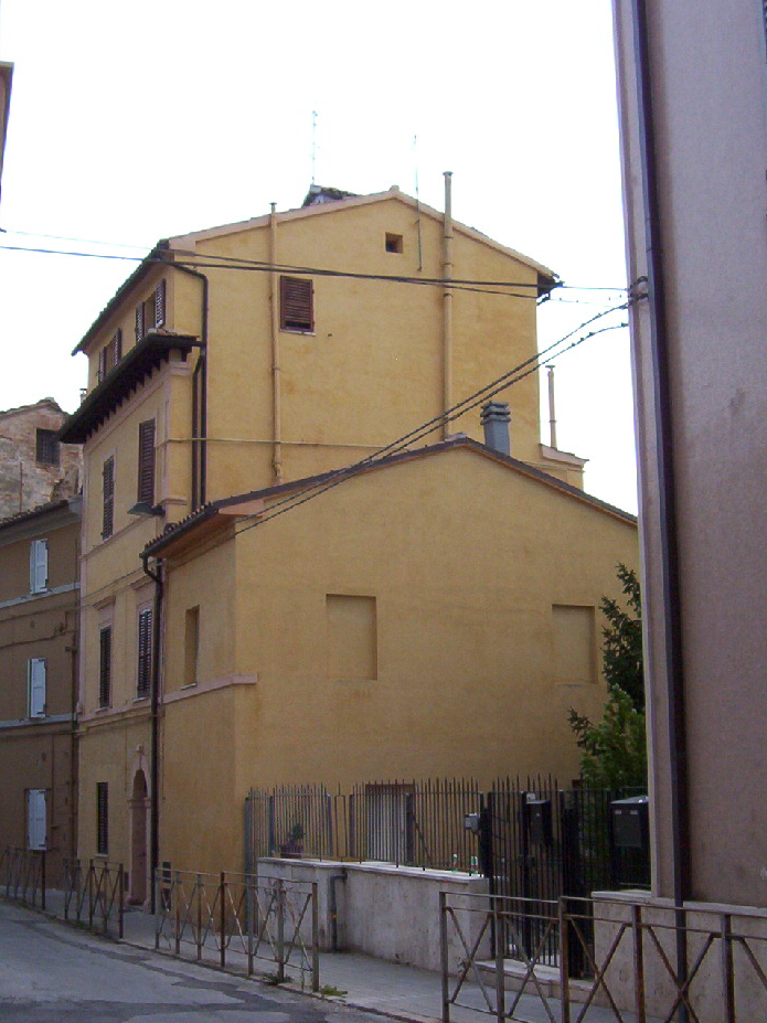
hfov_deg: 31.5
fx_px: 1359
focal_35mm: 46
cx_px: 344
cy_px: 604
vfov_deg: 41.1
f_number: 5.24
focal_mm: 5.54
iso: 100
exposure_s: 1/468
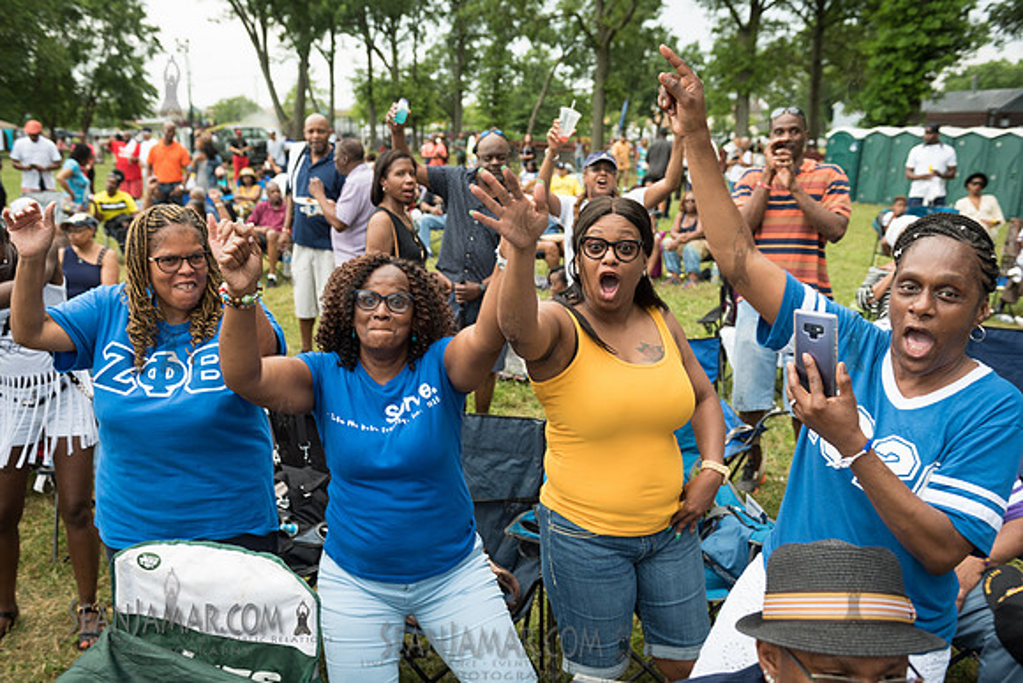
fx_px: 910
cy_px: 342
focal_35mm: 32
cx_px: 512
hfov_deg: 58.7
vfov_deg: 41.1
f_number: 4
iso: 500
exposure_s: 1/200
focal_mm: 32
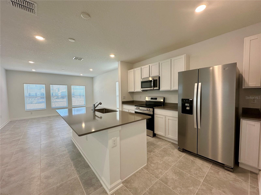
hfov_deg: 102.1
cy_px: 98
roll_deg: +0.8
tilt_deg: -1.8
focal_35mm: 14
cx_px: 130
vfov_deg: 85.7
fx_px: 106
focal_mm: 2.22
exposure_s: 1/120
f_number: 2.2
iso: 125
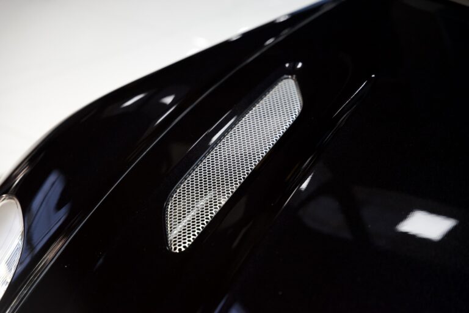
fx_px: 912
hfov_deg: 28.8
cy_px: 156
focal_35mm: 70
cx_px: 234
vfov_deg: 19.5
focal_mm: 70
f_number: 3.5
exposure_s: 1/80
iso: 1600
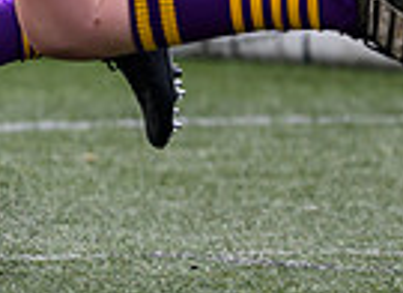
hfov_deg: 0.9
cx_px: -644
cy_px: -166
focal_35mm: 2262
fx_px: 26033
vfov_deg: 0.6
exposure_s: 1/1600
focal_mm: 400
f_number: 3.5
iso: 500
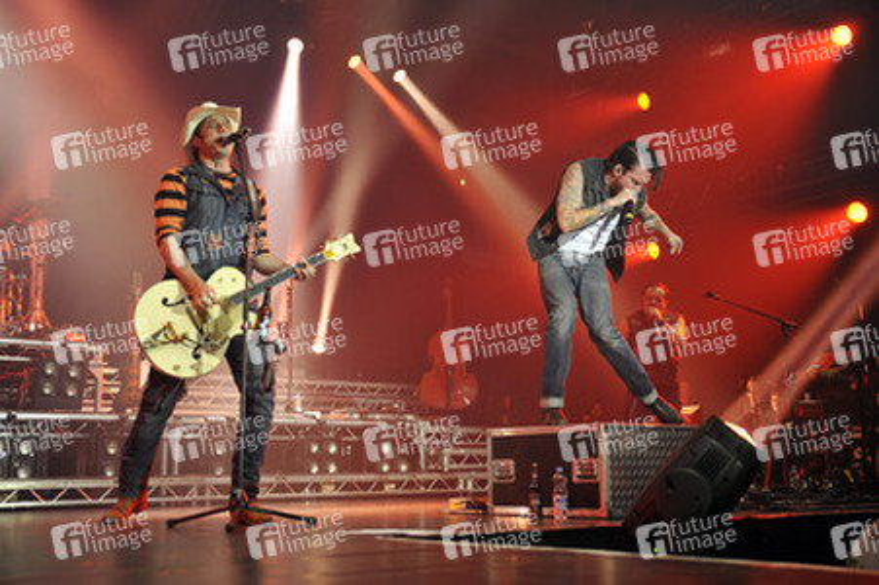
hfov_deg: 44.5
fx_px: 1074
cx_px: 440
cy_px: 292
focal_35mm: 44
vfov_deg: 30.5
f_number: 4
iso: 800
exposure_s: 1/160
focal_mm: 44
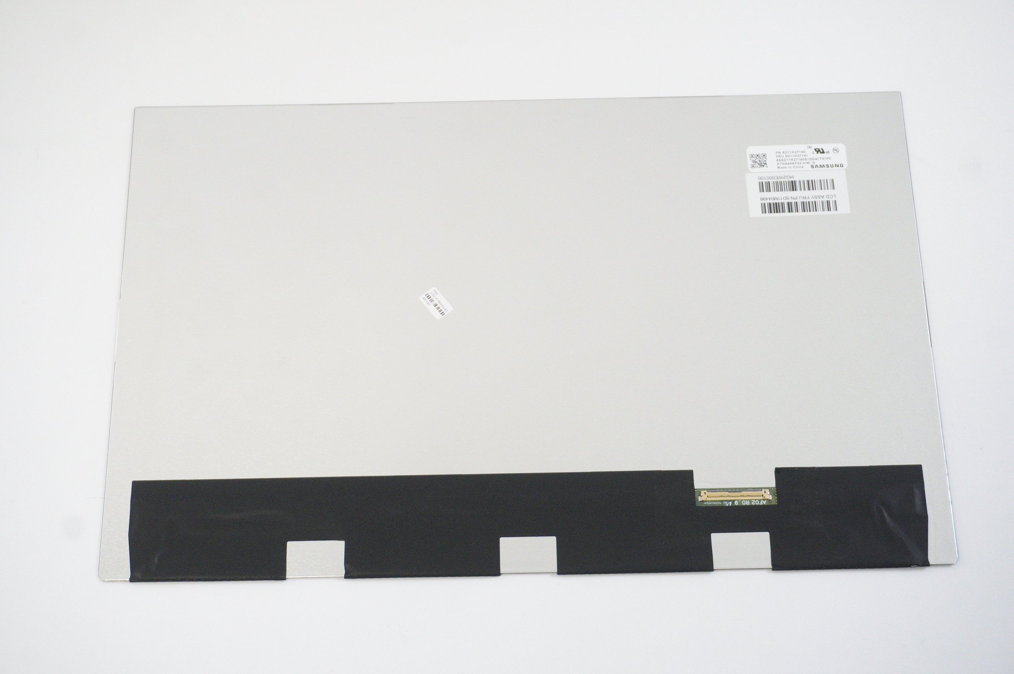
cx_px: 507
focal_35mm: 60
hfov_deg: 33.4
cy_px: 337
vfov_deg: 22.6
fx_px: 1688
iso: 5000
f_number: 6.3
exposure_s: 1/200
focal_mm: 40
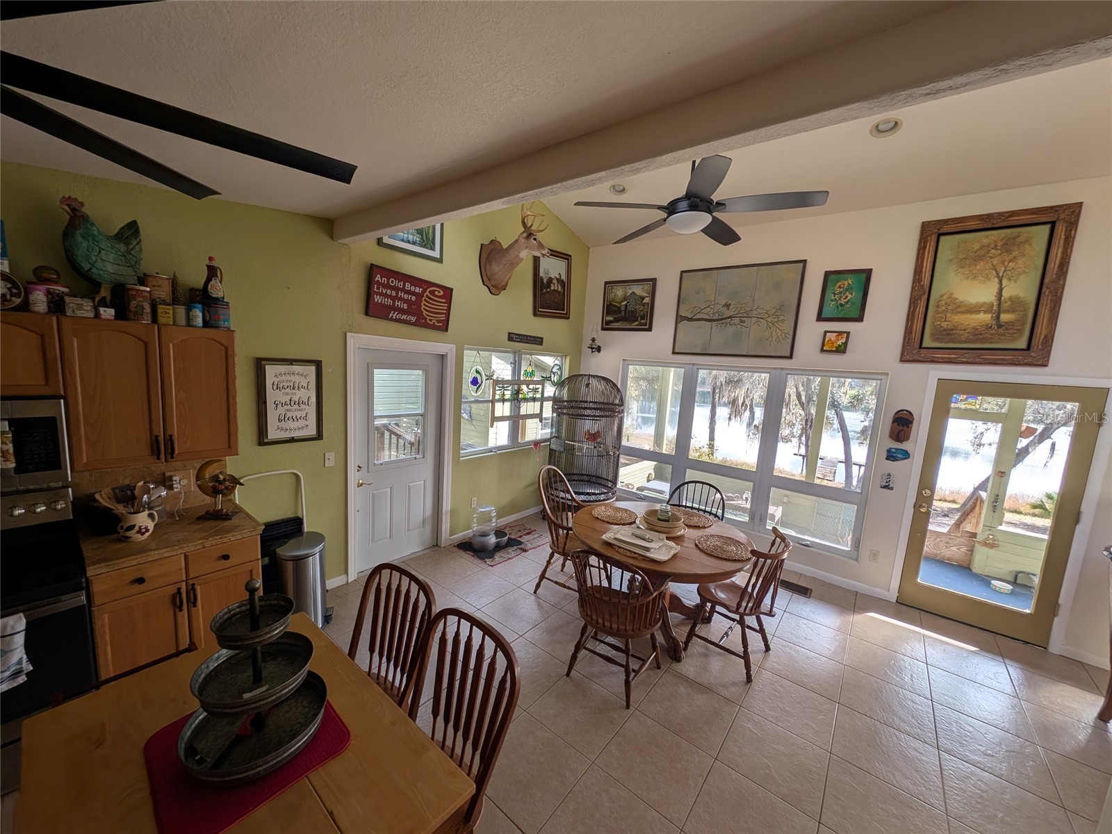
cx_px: 556
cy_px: 417
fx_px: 385
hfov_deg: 110.5
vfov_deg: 94.5
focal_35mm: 12
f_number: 1.95
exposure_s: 1/207
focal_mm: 2.23
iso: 49
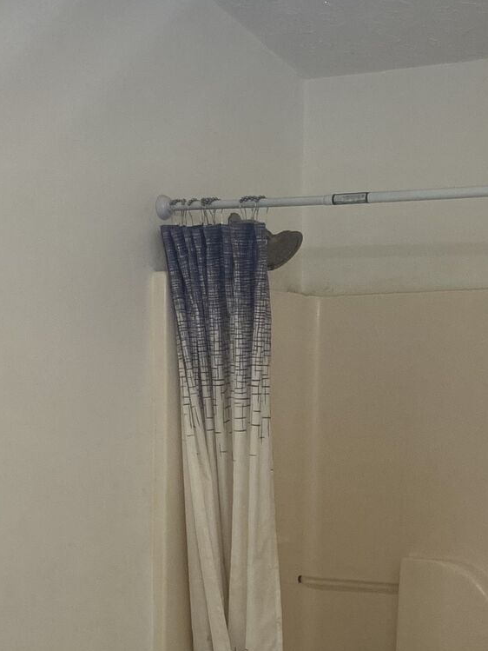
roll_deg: -1.8
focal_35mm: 80
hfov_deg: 18.4
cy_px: 535
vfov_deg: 24.0
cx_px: 302
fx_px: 1503
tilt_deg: -4.6
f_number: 1.8
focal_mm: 4.25
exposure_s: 1/120
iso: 100
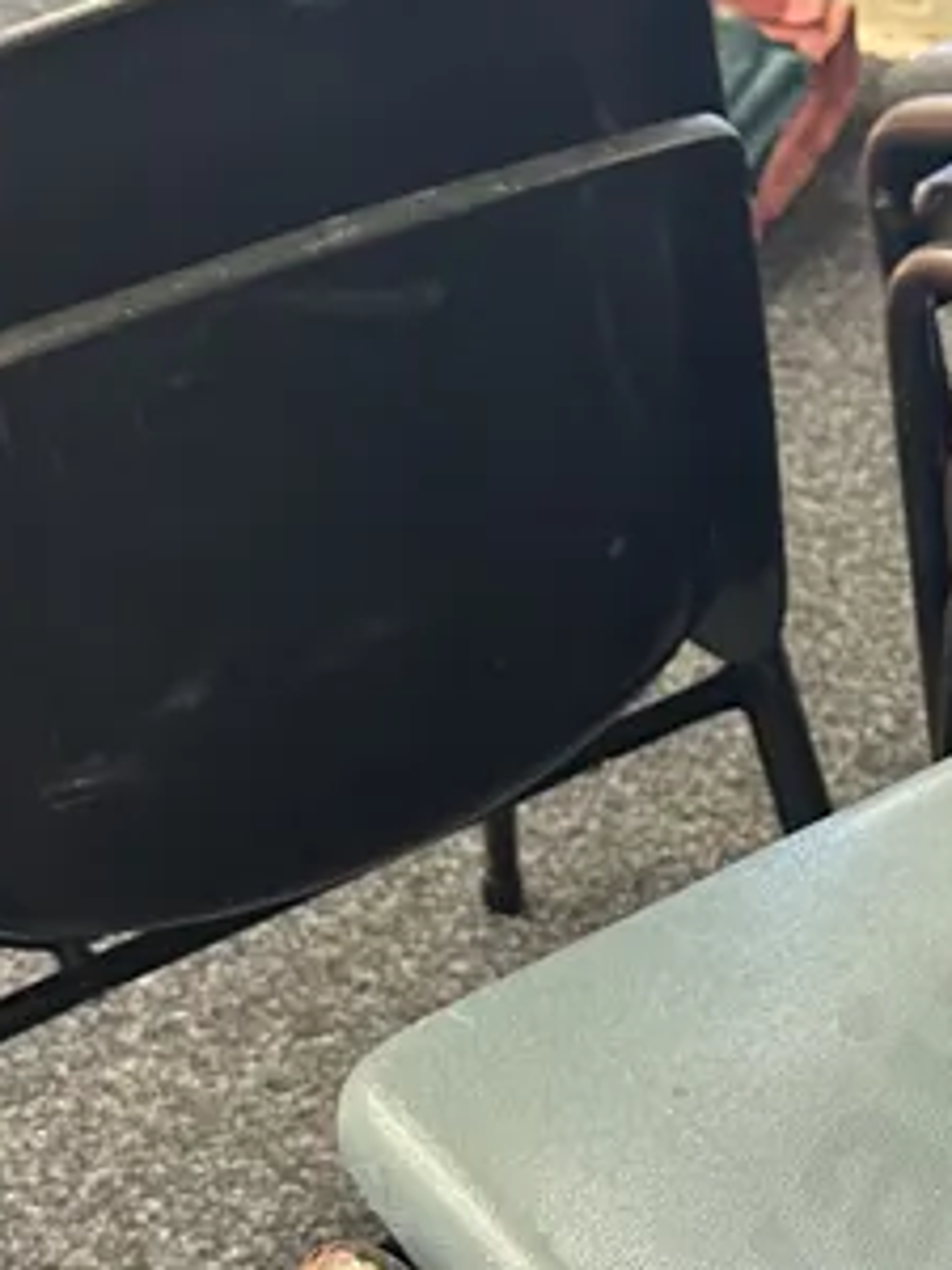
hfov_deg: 17.3
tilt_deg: -37.7
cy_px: 897
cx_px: 1096
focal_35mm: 82
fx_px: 3007
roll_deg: +0.6
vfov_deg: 23.7
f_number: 1.78
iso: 400
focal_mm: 6.86
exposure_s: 1/50
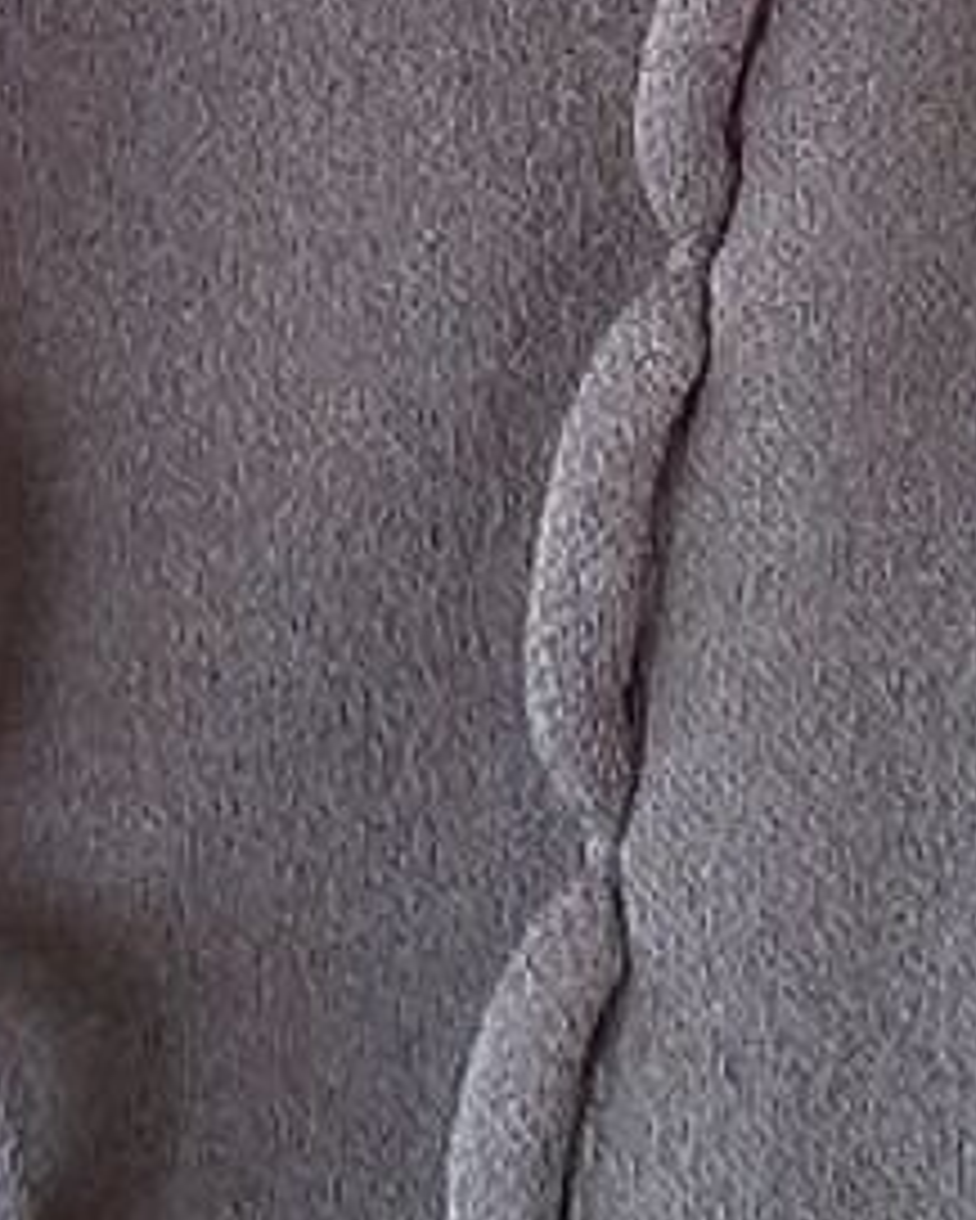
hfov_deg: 12.3
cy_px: -371
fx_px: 4511
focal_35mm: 125
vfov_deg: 14.7
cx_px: 544
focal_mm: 3.93
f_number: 1.7
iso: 500
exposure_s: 1/20
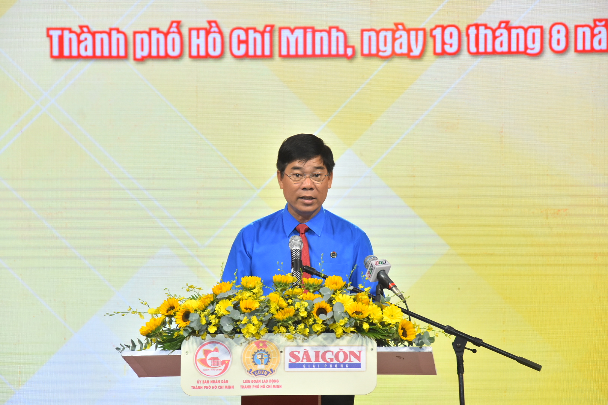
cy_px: 202
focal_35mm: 195
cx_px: 304
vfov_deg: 7.0
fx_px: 3293
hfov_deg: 10.5
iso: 1000
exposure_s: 1/160
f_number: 9
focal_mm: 130
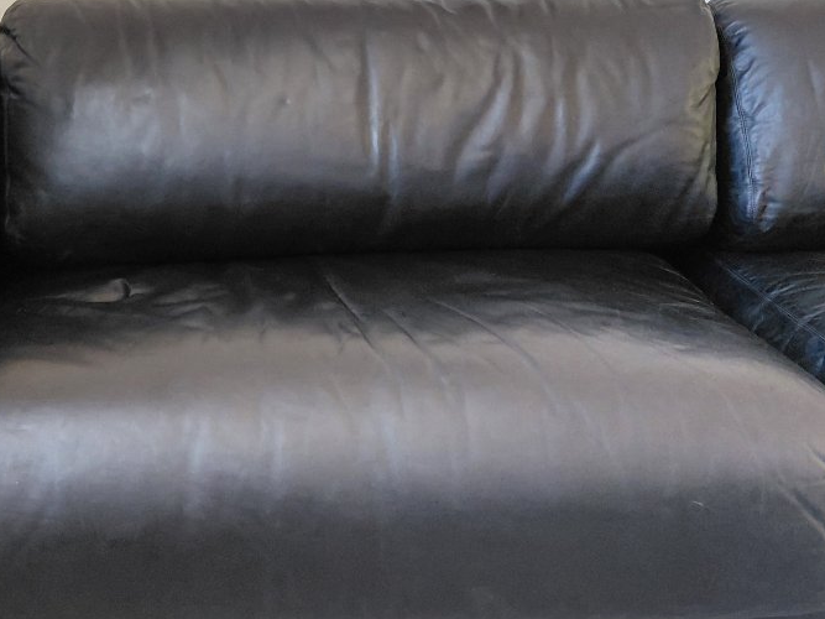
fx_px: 1072
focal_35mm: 45
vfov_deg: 32.1
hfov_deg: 41.5
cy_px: 276
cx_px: 273
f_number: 1.8
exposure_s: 1/24
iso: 320
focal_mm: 4.69
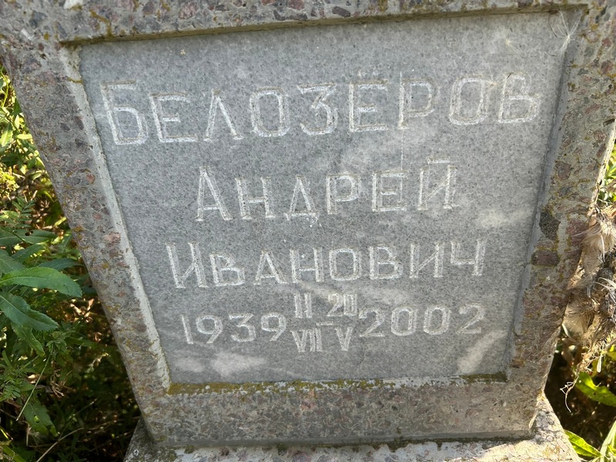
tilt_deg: -30.6
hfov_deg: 67.3
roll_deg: +1.5
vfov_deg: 53.1
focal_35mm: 26
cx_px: 308
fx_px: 463
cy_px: 231
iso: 50
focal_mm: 5.7
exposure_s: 1/572
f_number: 1.5
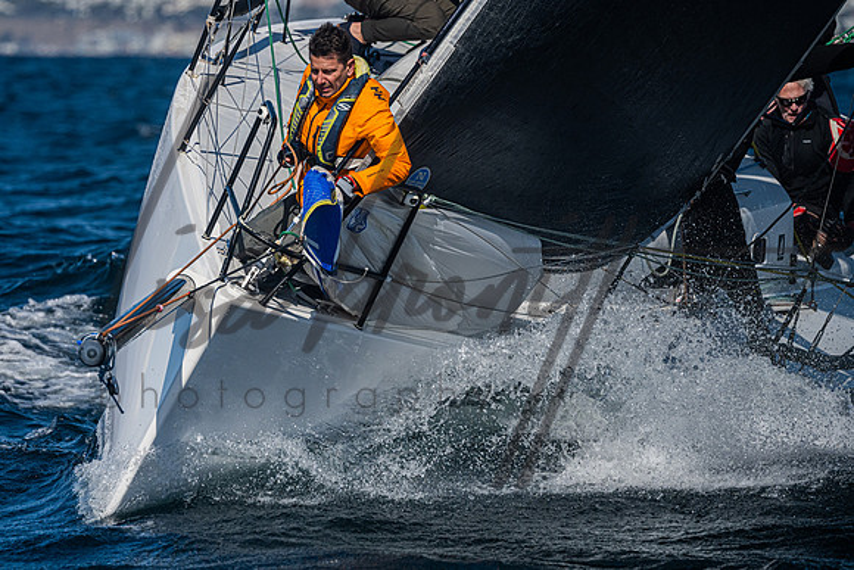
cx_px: 340
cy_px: 312
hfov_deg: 5.0
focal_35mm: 413
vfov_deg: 3.3
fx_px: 9802
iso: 400
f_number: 6.3
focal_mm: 330
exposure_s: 1/8000
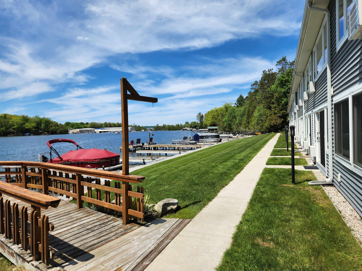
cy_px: 136
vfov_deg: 58.9
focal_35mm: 23
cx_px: 181
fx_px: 241
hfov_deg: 73.9
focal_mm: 5.4
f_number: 1.8
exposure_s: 1/2289
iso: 20
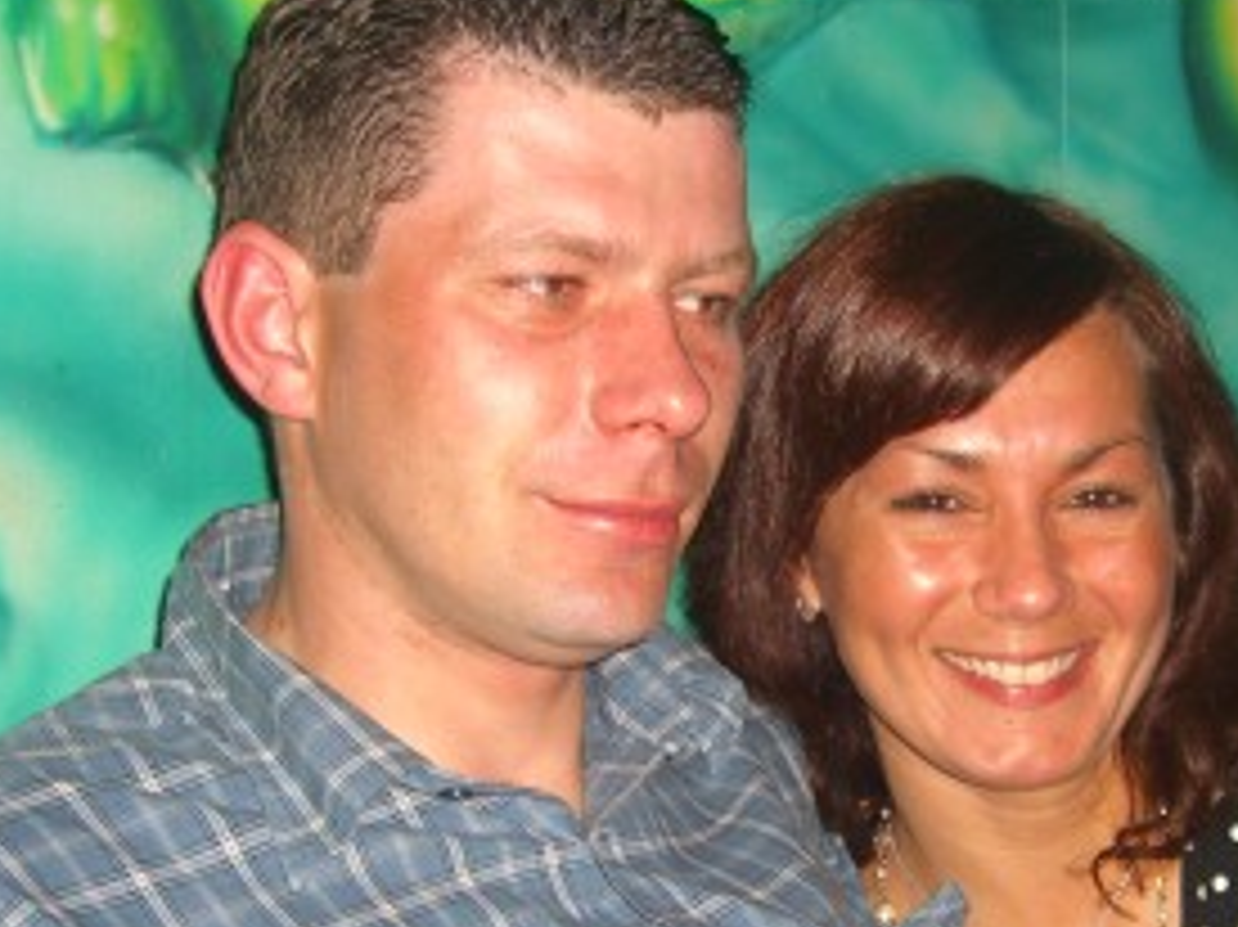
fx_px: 2967
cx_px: 945
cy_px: 729
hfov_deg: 23.3
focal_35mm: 83
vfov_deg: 17.6
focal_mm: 7.9
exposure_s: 1/60
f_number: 2.8
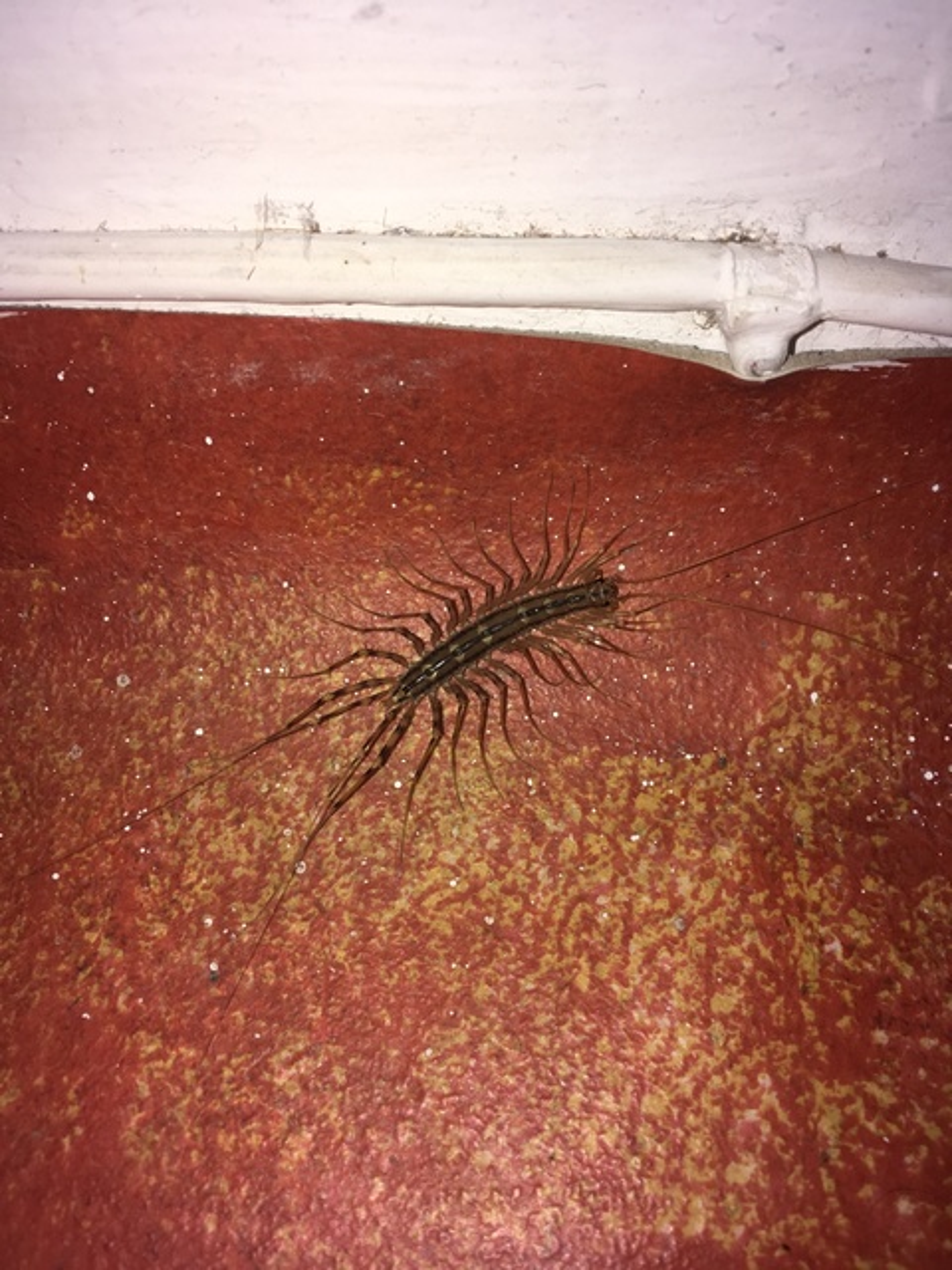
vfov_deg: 61.7
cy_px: 635
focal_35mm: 29
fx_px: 1063
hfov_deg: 48.2
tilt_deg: -57.4
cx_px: 476
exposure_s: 1/329
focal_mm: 4.15
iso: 25
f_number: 2.2
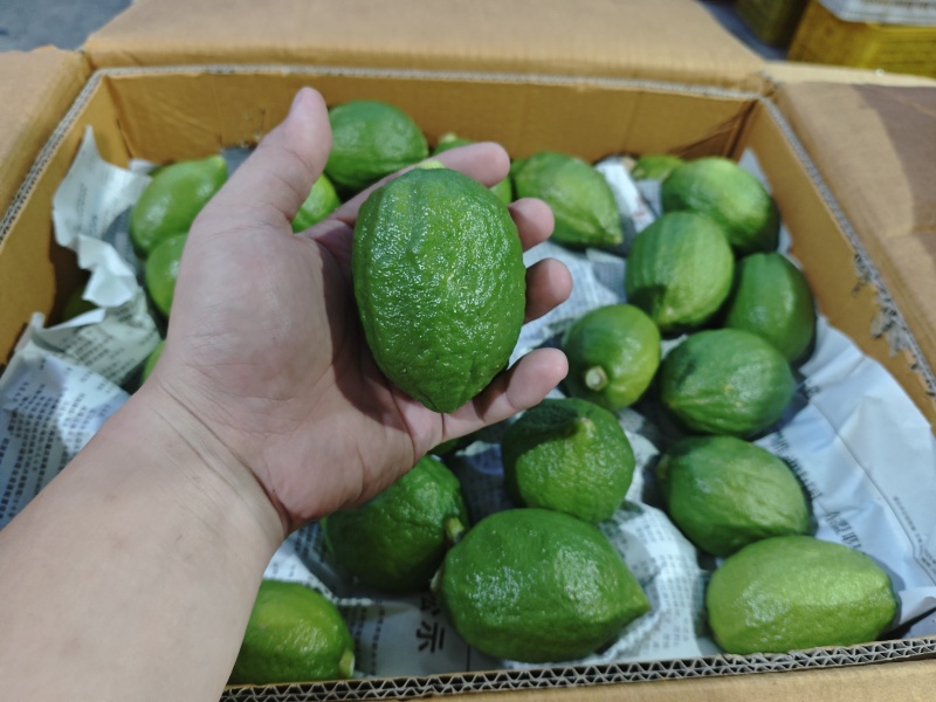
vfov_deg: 56.8
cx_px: 468
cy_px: 351
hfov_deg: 71.6
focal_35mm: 24
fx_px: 649
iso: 1000
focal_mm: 5.84
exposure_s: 1/33.3
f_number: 1.6
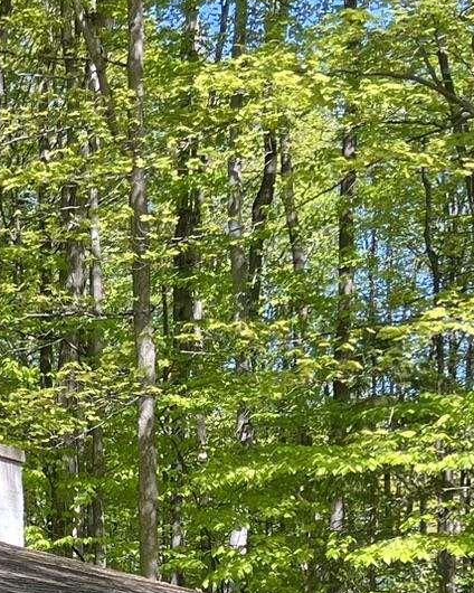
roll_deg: +2.0
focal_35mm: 98
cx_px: -349
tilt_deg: -1.6
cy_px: 830
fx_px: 1718
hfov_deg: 14.1
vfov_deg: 17.9
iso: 50
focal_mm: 5.1
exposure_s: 1/343
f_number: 1.6
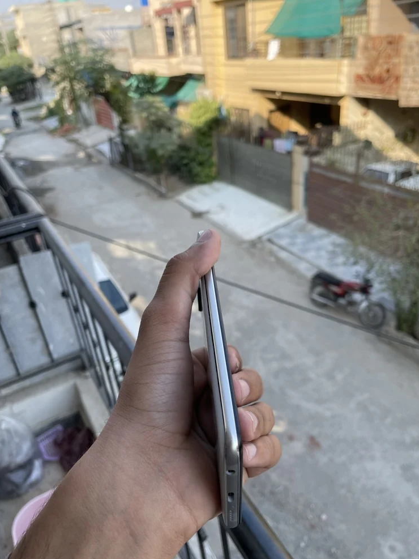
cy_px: 286
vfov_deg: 65.3
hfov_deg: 51.4
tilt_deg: -30.3
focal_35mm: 27
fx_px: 436
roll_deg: +6.1
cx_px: 216
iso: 32
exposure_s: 1/910
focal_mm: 4.2
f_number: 1.6
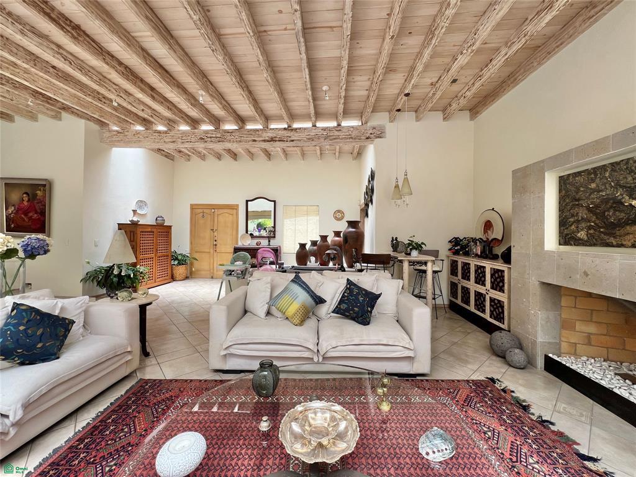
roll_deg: -1.0
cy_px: 238
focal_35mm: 13
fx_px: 239
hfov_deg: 106.2
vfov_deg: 89.9
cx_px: 318
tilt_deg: -0.4
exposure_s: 1/99
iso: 32
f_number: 1.8
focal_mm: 1.57
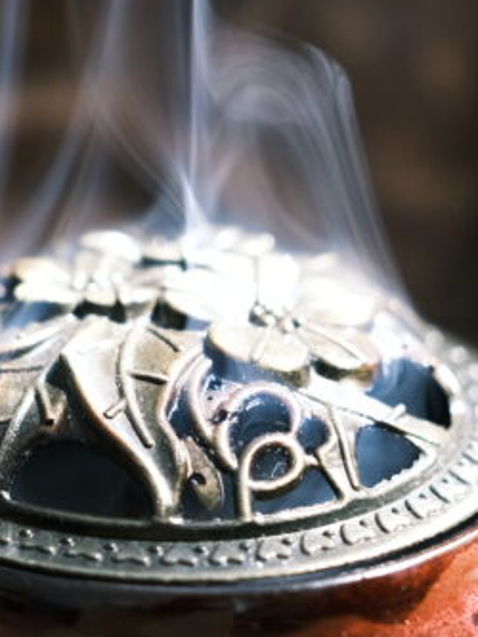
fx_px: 2723
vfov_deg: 13.3
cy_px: 294
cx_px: 50
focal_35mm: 148
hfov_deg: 10.0
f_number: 2
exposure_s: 1/500
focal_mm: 33
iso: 800
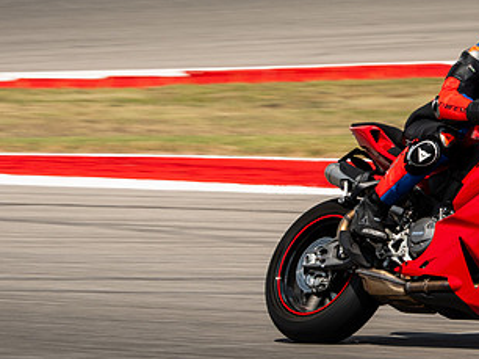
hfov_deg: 3.6
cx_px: 390
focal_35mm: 547
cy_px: 184
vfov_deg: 2.7
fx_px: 7563
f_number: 9
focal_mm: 200
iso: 160
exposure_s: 1/250
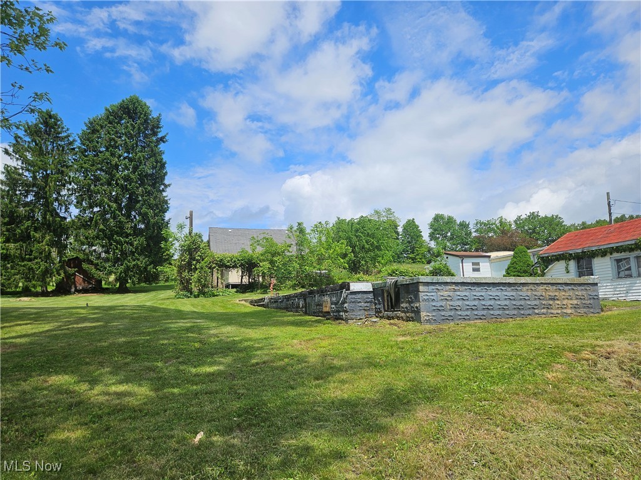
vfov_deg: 58.9
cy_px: 240
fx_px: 426
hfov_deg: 73.9
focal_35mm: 23
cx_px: 320
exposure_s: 1/3550
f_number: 1.8
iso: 25
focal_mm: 5.4
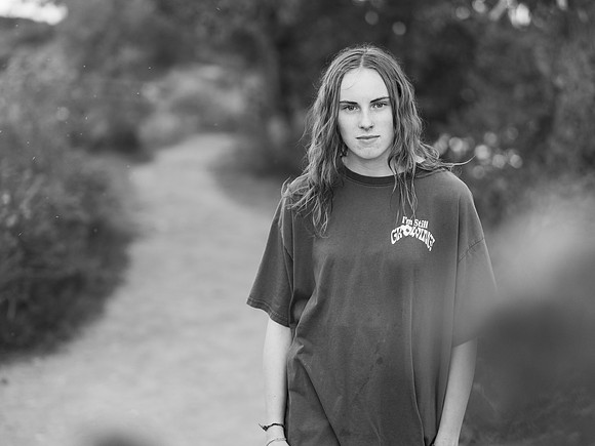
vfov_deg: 14.5
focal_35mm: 102
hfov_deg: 19.3
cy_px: 223
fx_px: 1749
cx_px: 298
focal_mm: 94
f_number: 2.8
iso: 800
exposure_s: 1/160
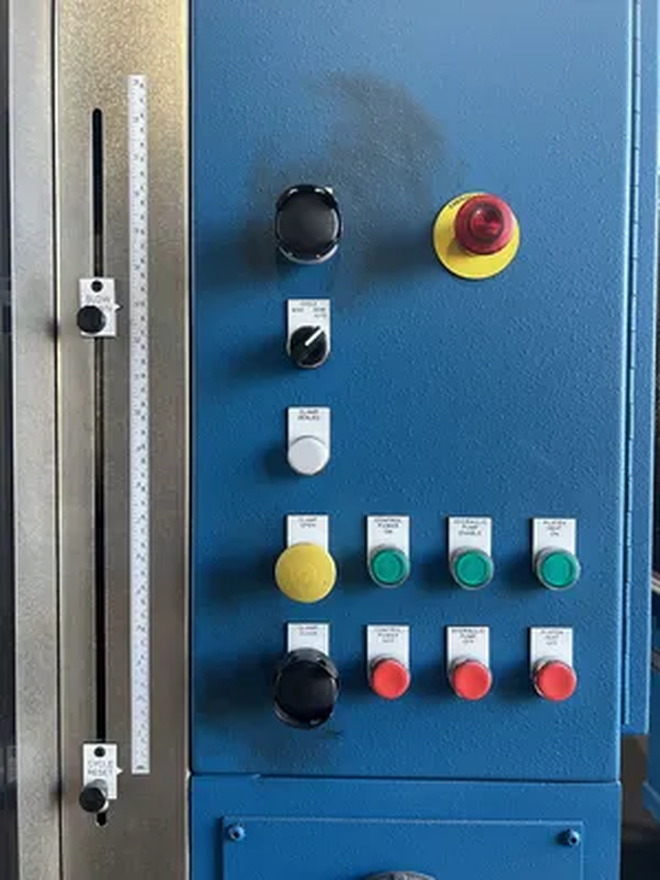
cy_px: 440
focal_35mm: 26
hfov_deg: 53.1
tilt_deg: +1.1
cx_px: 330
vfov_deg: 67.3
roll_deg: -1.1
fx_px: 661
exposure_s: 1/60
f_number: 1.5
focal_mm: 5.7
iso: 80
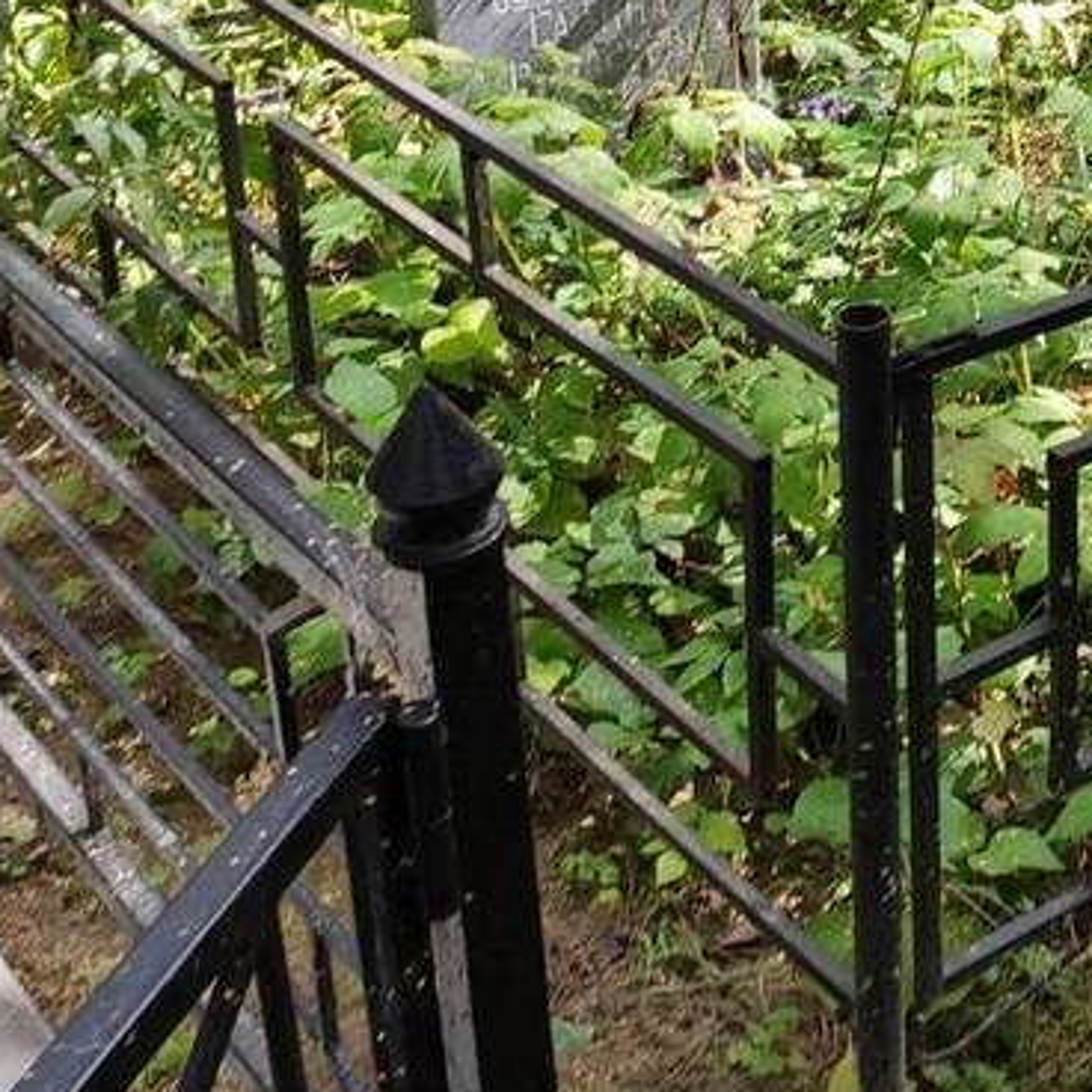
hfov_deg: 25.5
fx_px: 2284
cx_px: 1113
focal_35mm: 64
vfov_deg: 26.1
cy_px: 131
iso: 112
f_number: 1.75
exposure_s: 1/164
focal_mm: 4.77
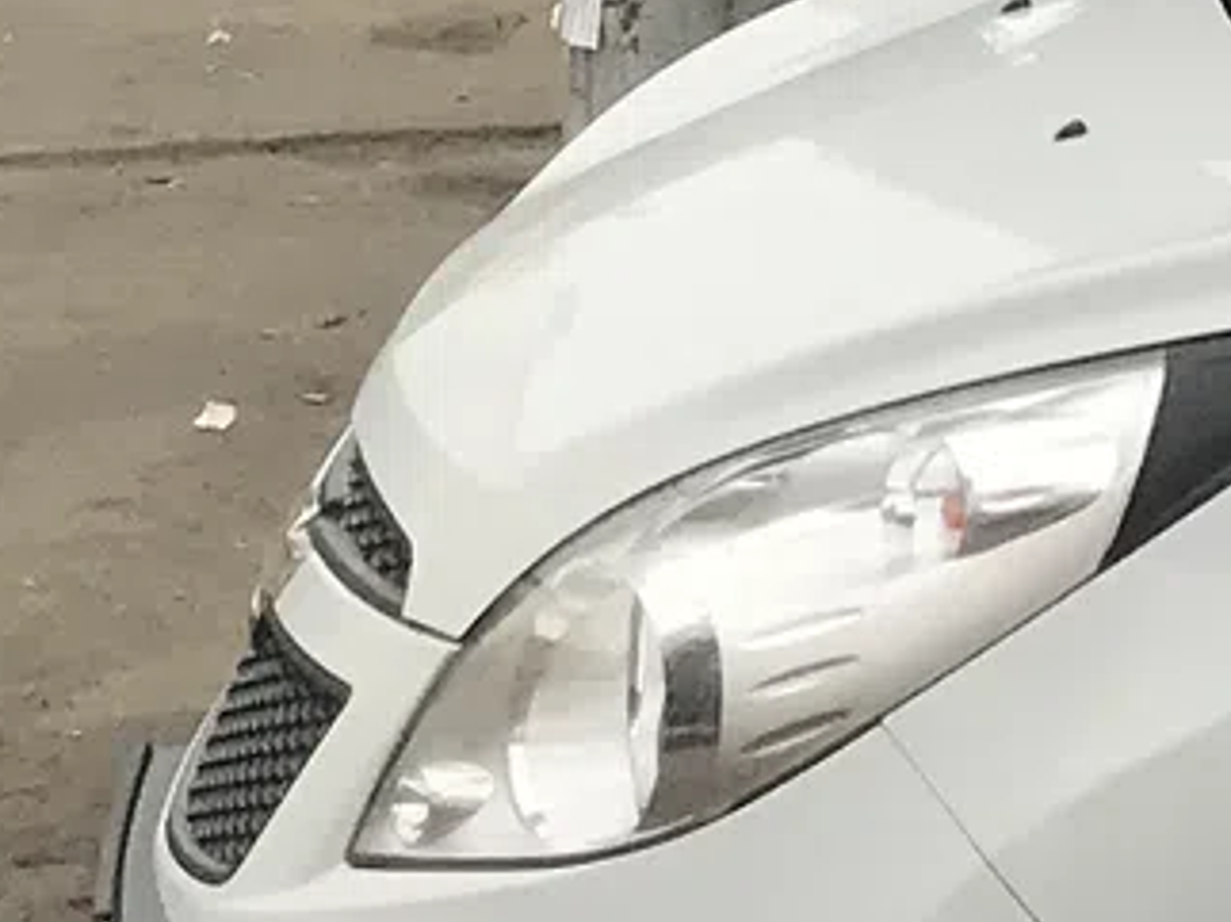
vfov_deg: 6.3
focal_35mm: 209
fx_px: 7427
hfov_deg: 9.4
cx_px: 1304
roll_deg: +2.3
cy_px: -2211
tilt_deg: +10.1
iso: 20
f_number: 1.8
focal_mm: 3.99
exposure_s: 1/550
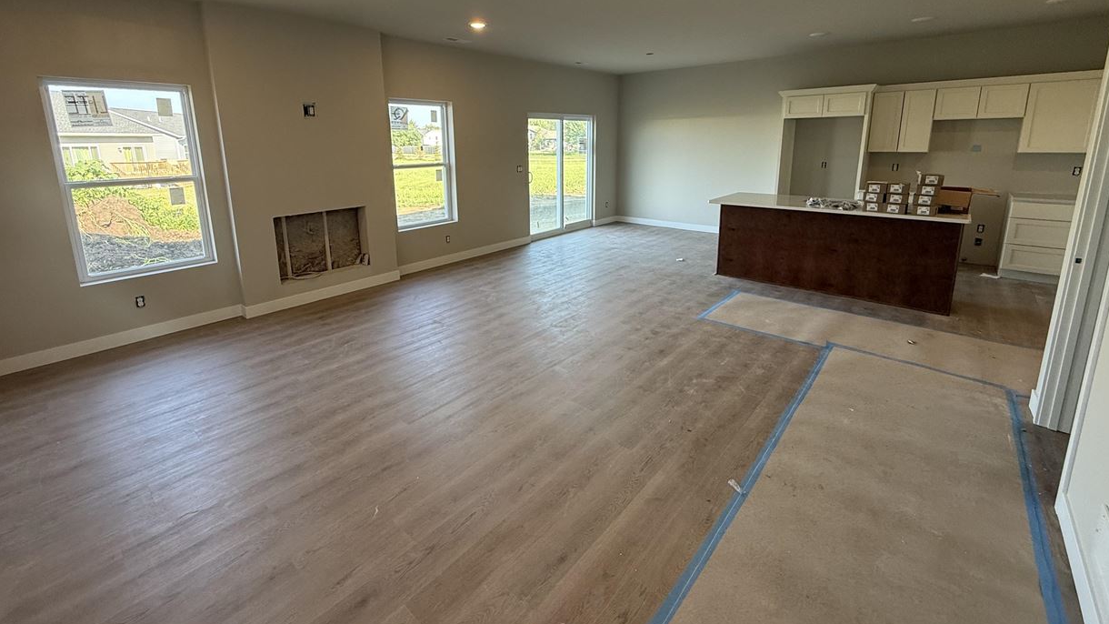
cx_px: 537
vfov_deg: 65.9
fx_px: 470
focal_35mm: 16
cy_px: 229
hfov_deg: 99.3
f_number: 2.2
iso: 125
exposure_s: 1/120
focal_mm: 2.22
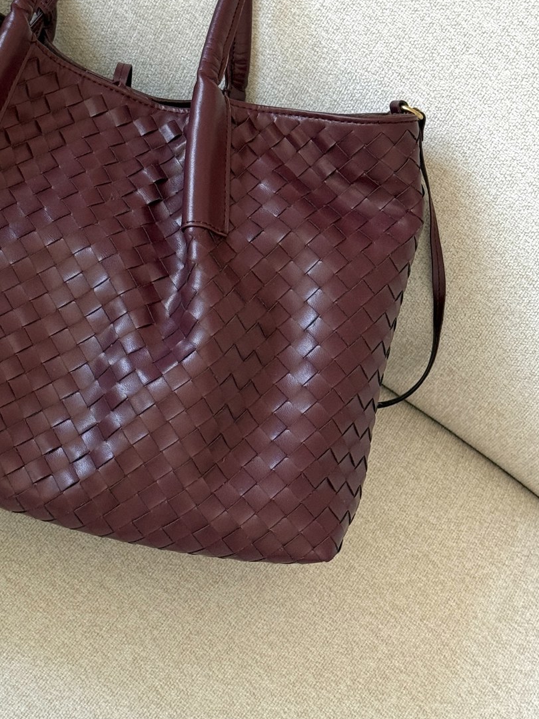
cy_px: 243
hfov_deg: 16.4
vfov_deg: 21.9
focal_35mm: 89
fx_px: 1848
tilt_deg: -55.9
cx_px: 62
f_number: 1.78
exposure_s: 1/60
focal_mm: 6.76
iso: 100
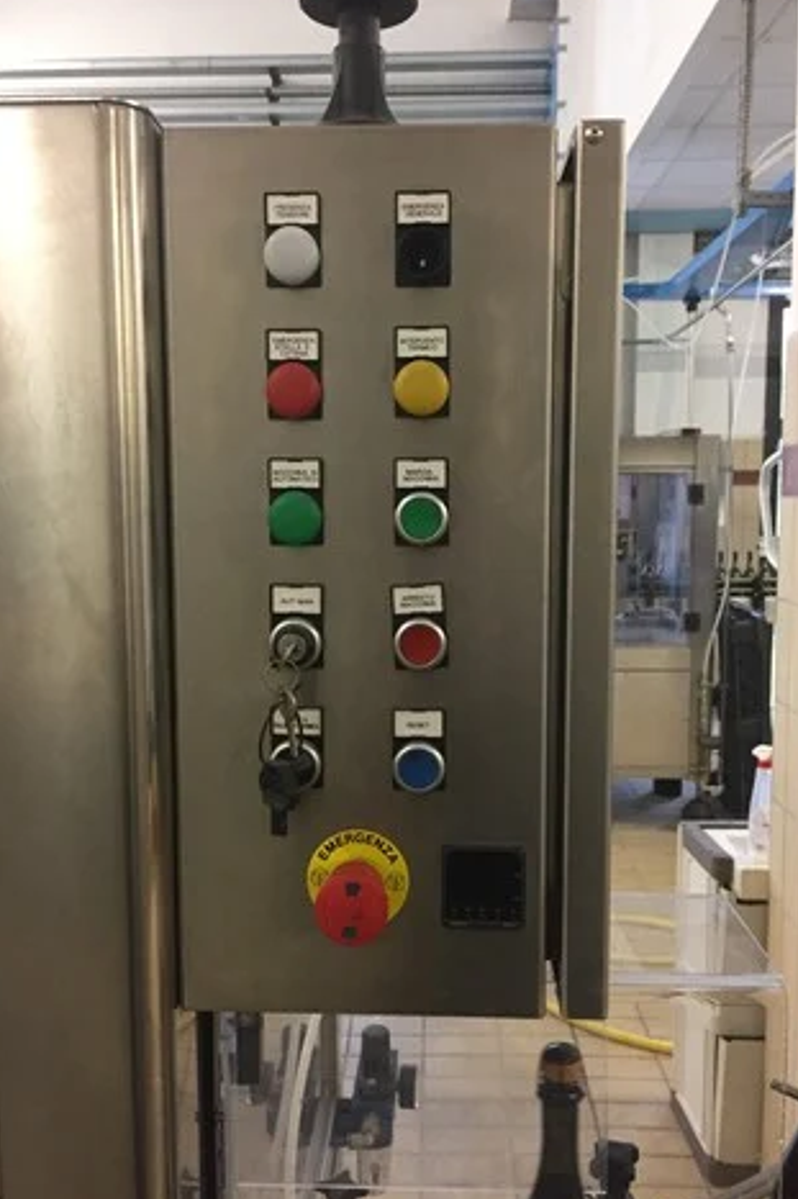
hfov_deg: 42.3
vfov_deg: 60.3
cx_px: 393
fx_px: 1031
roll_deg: +1.1
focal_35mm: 31
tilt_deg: -7.8
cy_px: 598
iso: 200
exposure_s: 1/33
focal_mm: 4.15
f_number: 2.2
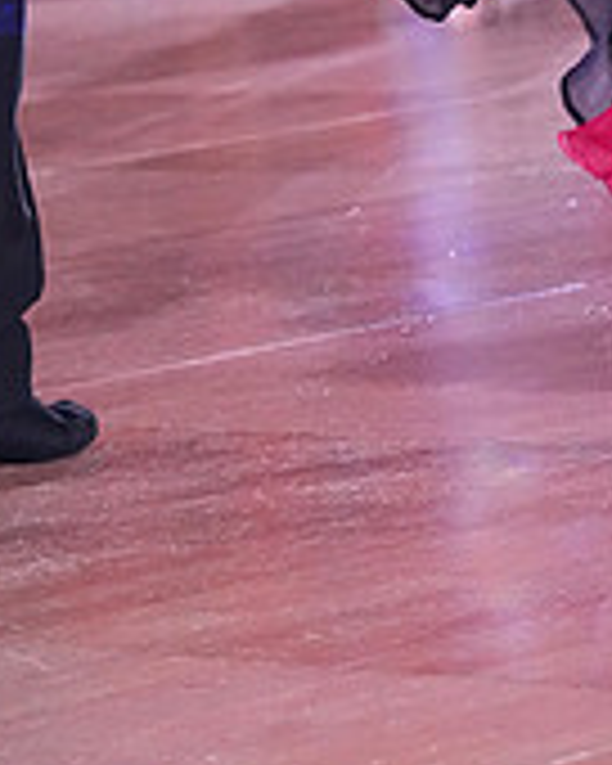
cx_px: 515
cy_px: -490
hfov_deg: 5.7
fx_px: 6090
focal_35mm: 269
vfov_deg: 7.0
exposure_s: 1/400
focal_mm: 84
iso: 8000
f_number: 5
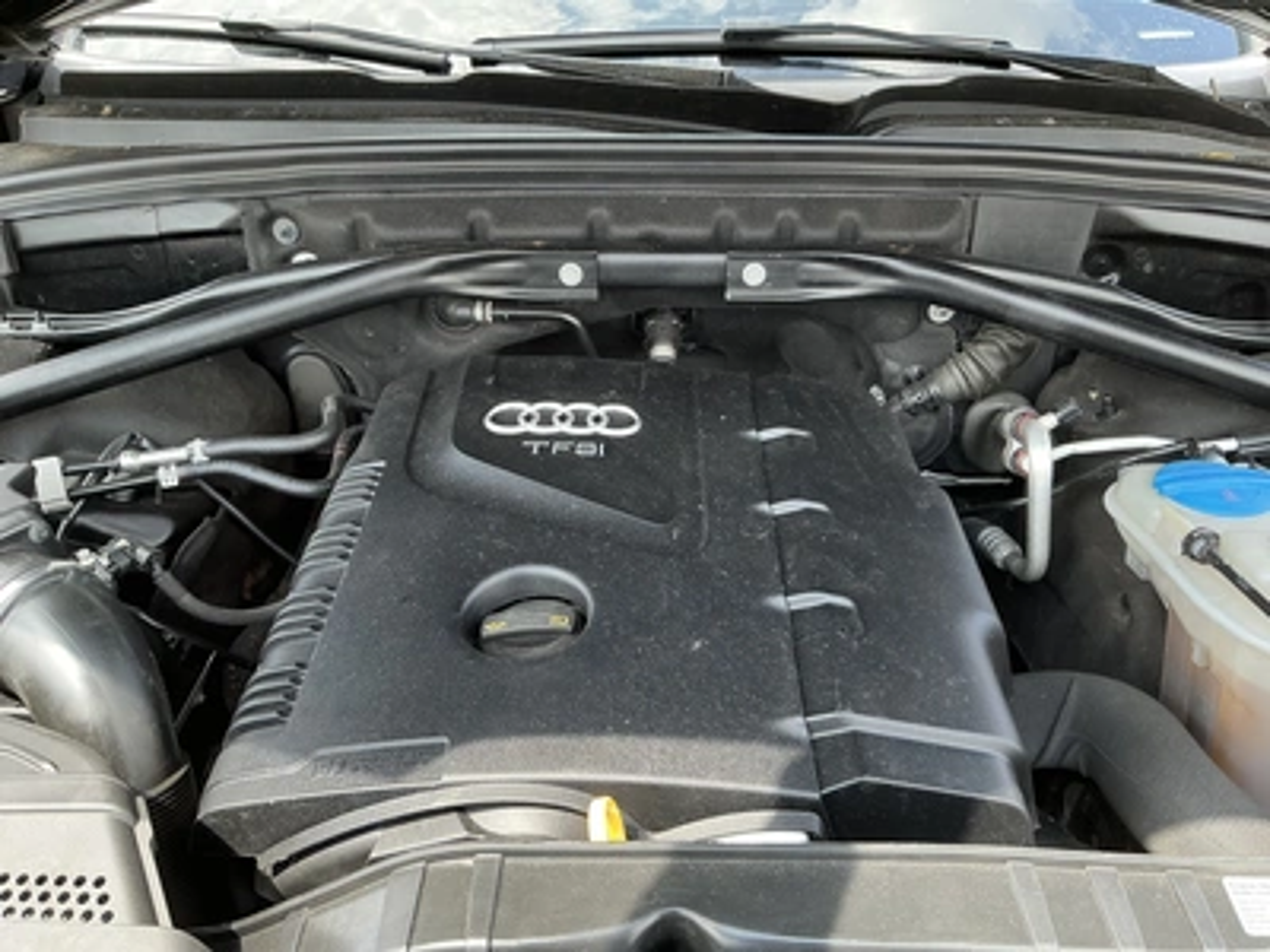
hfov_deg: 63.4
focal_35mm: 28
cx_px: 635
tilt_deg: -30.7
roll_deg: -0.9
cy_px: 476
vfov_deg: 49.7
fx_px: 1027
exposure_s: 1/122
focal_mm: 3
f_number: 1.8
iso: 40
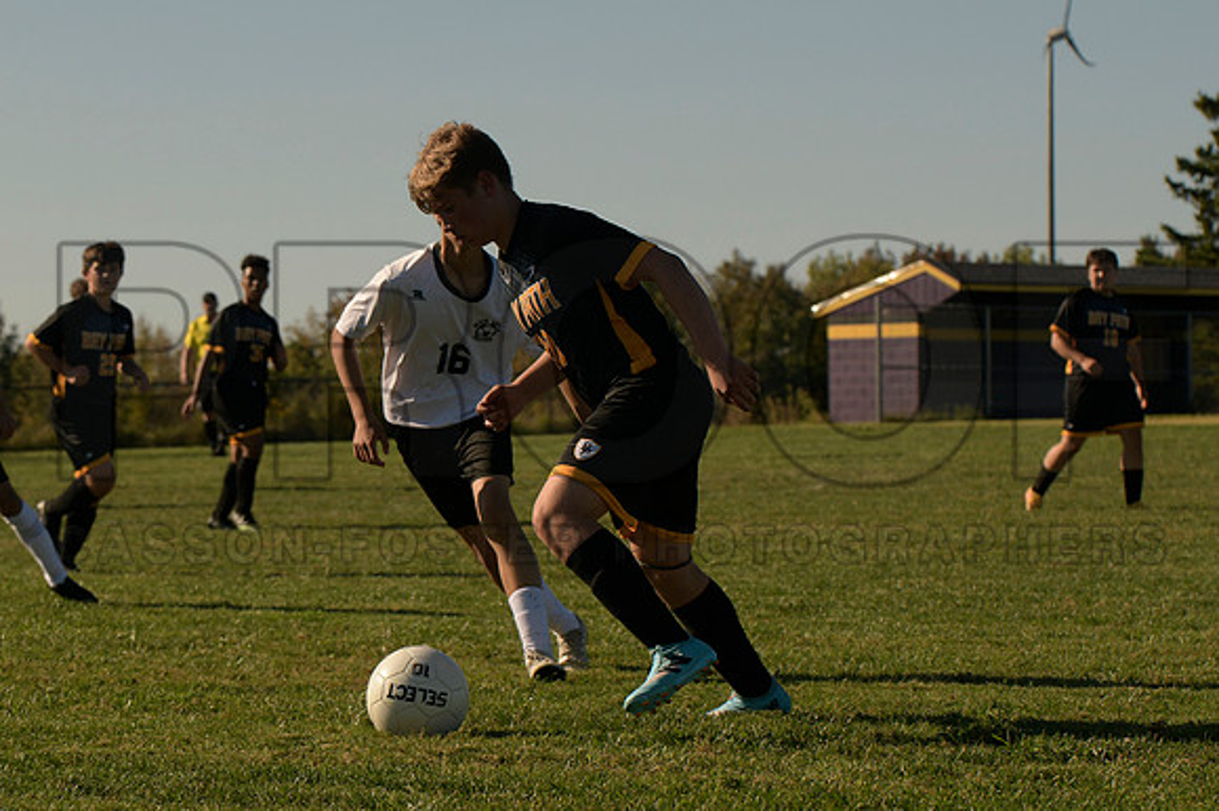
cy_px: 406
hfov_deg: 14.5
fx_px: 4805
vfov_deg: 9.7
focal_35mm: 142
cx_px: 610
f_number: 6.3
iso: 400
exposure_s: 1/2500
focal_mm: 95
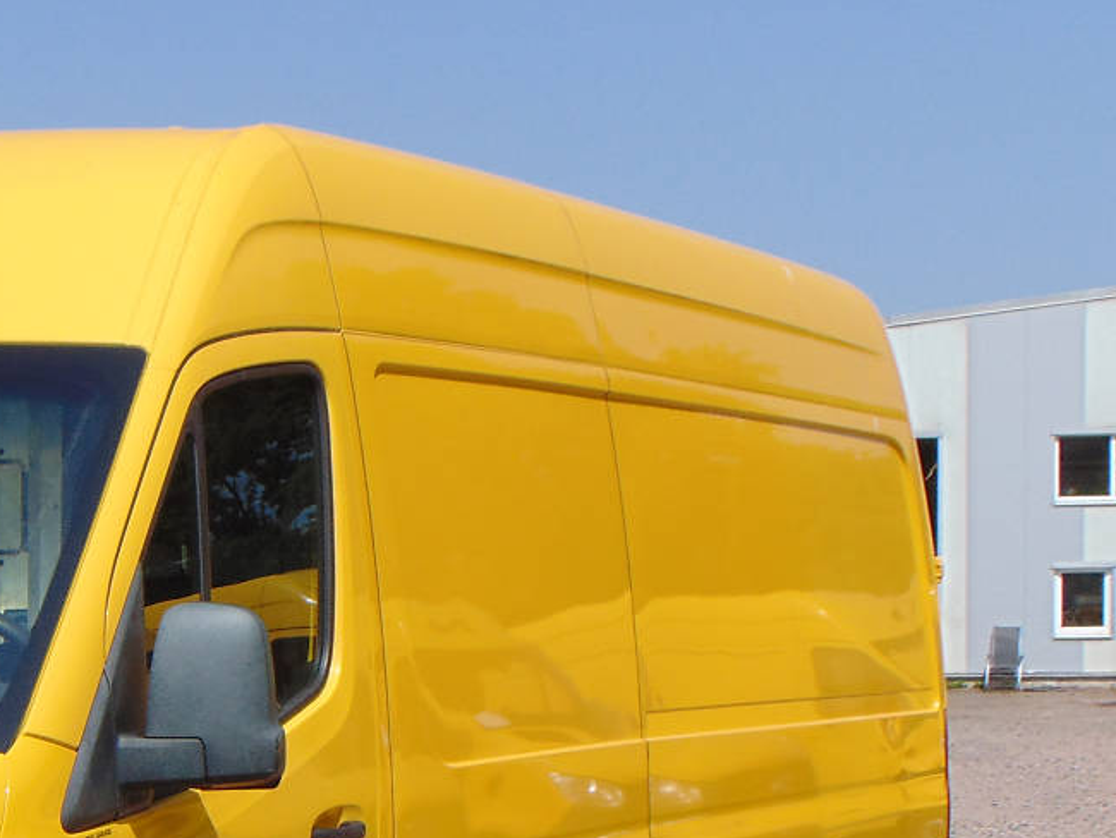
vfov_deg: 11.9
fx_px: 3967
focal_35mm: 123
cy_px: 862
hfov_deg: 15.7
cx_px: 31
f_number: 9
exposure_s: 1/320
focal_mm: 9
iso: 80
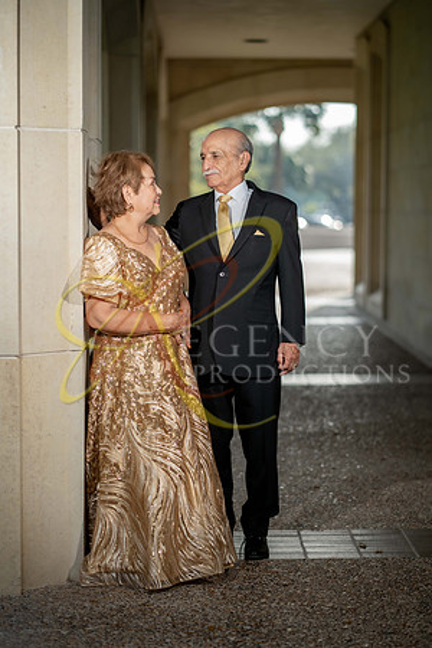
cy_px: 324
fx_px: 1530
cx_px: 216
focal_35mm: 85
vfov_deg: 23.9
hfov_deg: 16.1
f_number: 2.2
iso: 200
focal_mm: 85
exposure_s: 1/1250
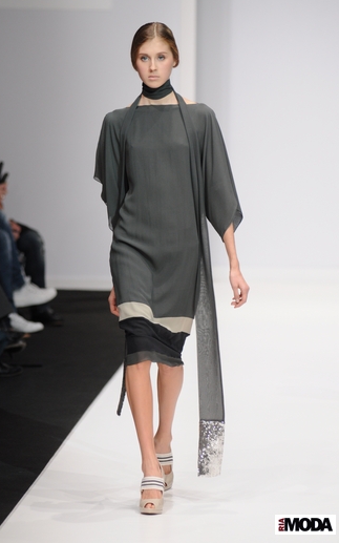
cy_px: 272
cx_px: 165
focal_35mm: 223
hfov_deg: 5.9
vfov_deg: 9.4
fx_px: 3290
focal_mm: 145
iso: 800
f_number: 3.2
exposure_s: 1/200
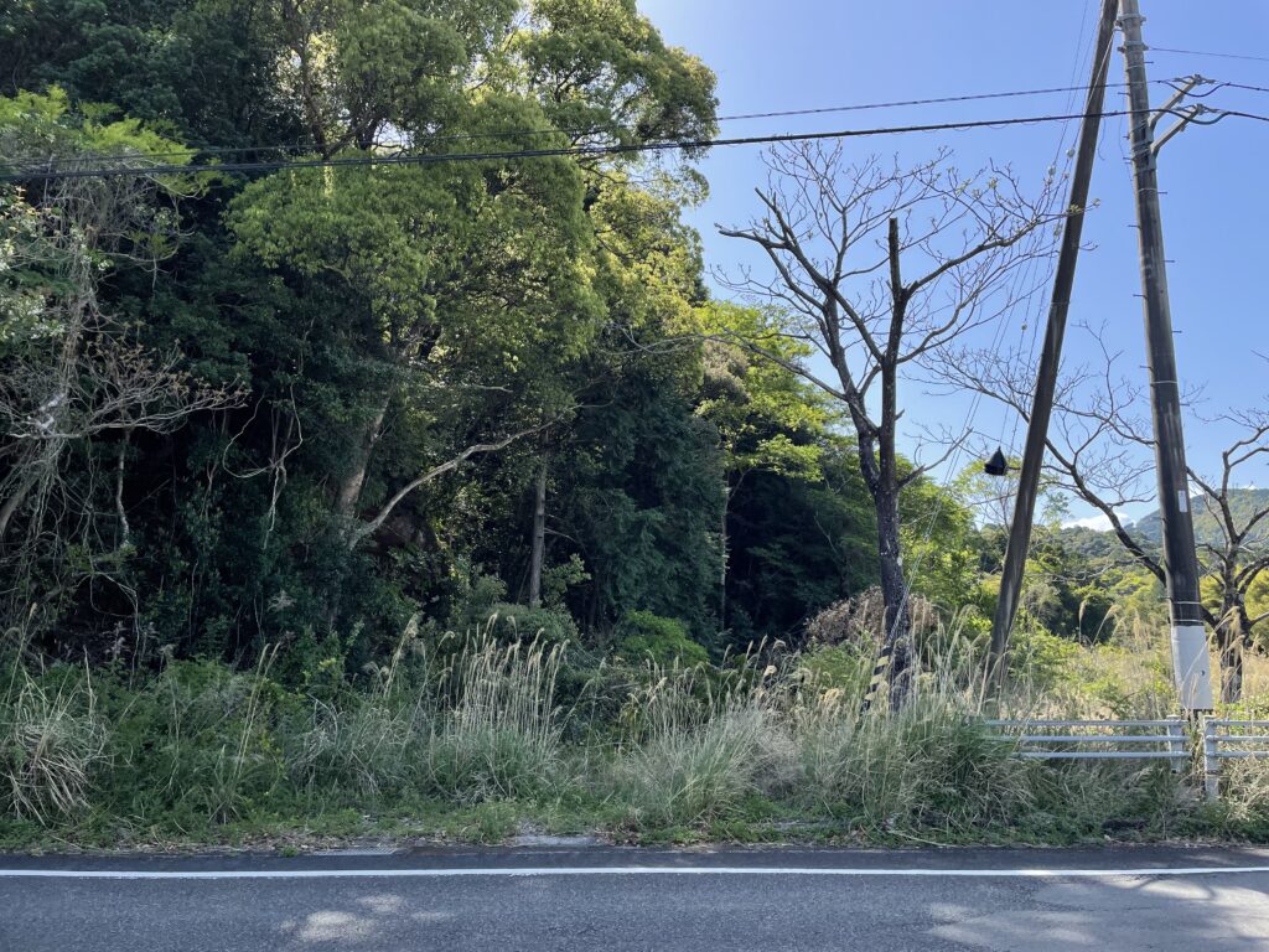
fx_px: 953
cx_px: 634
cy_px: 476
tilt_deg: +10.6
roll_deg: +1.4
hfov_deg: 67.3
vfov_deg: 53.1
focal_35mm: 26
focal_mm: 4.2
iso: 32
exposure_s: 1/1984
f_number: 1.6
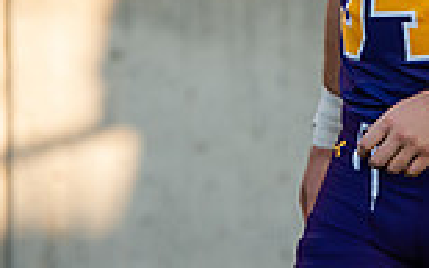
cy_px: -214
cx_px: 429
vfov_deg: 2.2
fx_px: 6901
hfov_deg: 3.6
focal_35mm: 590
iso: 250
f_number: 3.2
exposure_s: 1/800
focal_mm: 155
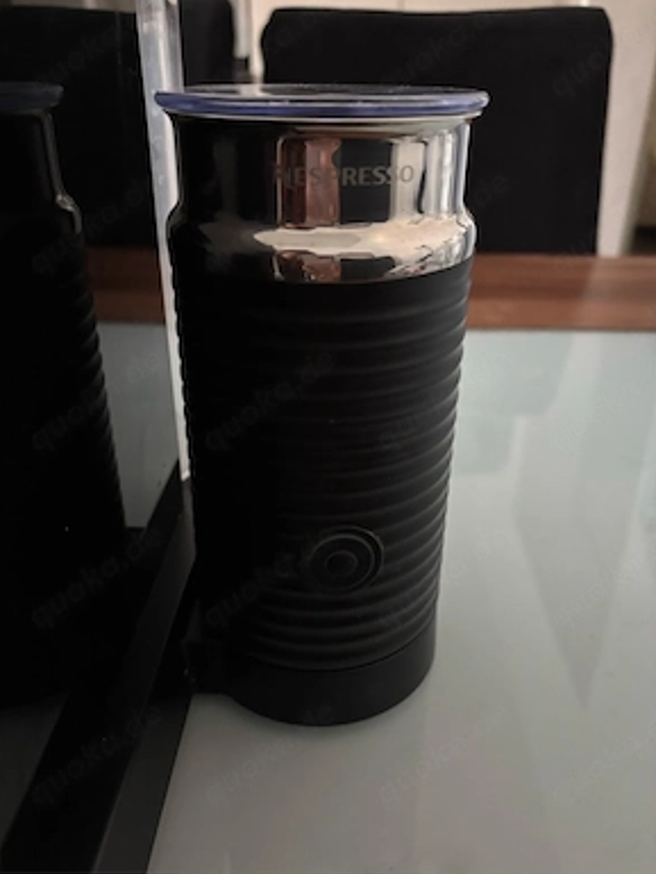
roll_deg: -0.5
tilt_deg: -27.3
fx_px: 682
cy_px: 425
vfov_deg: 65.3
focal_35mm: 27
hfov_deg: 51.4
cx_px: 318
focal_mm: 5.96
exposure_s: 1/30
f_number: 1.6
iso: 1000
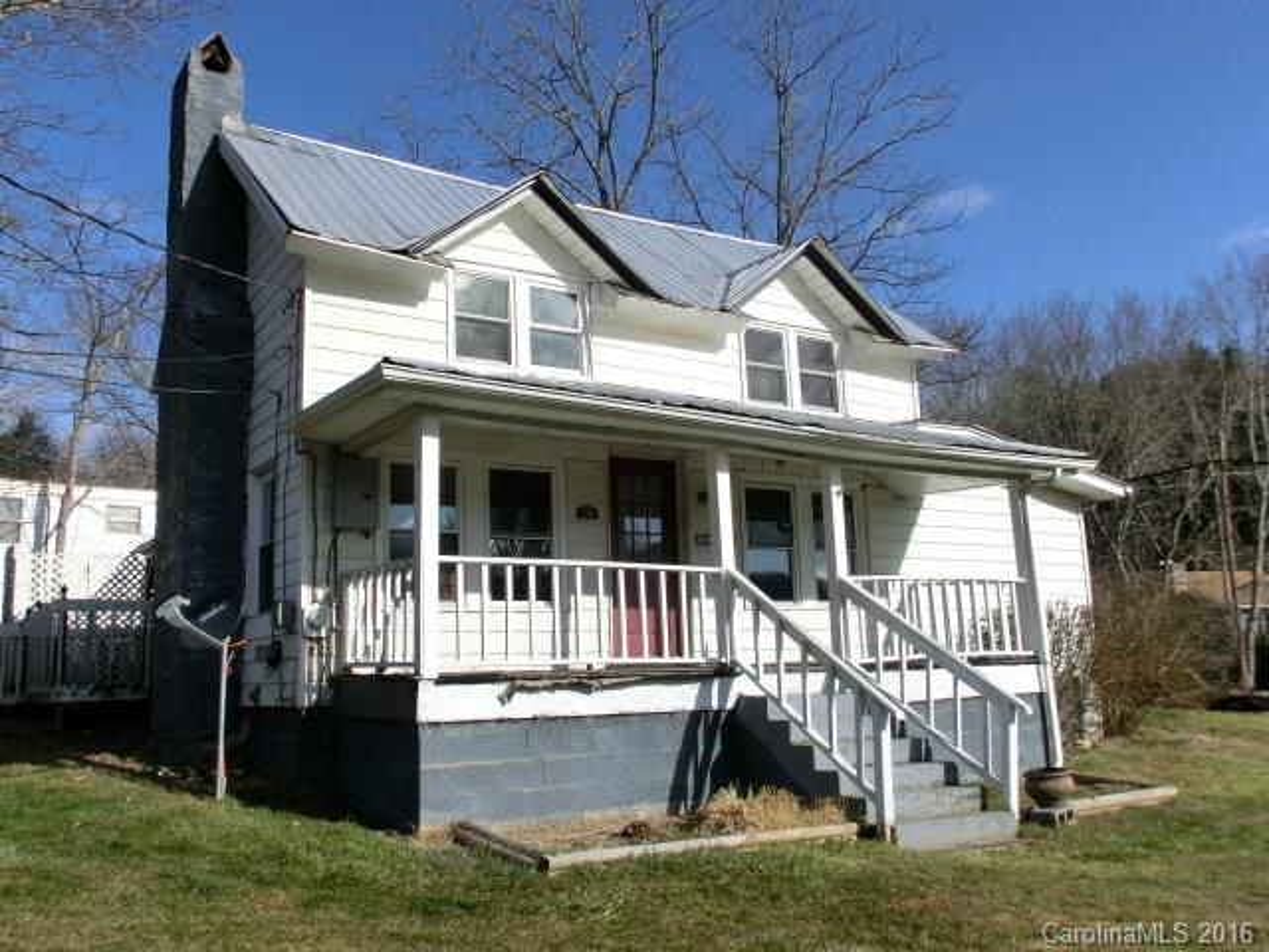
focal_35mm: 33
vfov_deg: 42.9
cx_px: 634
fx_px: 1210
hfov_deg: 55.4
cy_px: 476
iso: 100
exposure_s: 1/200
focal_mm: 5.86
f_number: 9.4
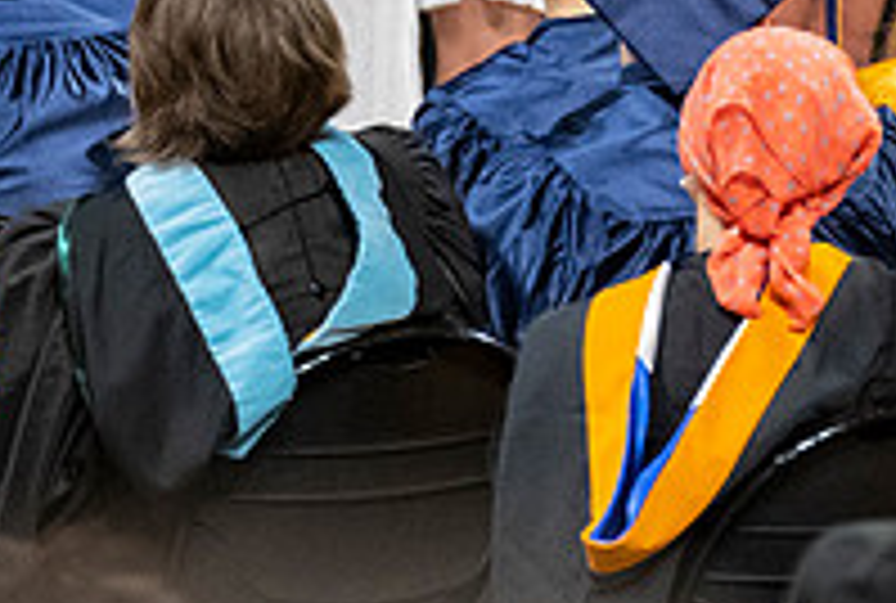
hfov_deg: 2.1
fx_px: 24565
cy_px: 251
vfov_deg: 1.4
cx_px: -238
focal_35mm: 984
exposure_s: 1/200
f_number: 4
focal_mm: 190
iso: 2000
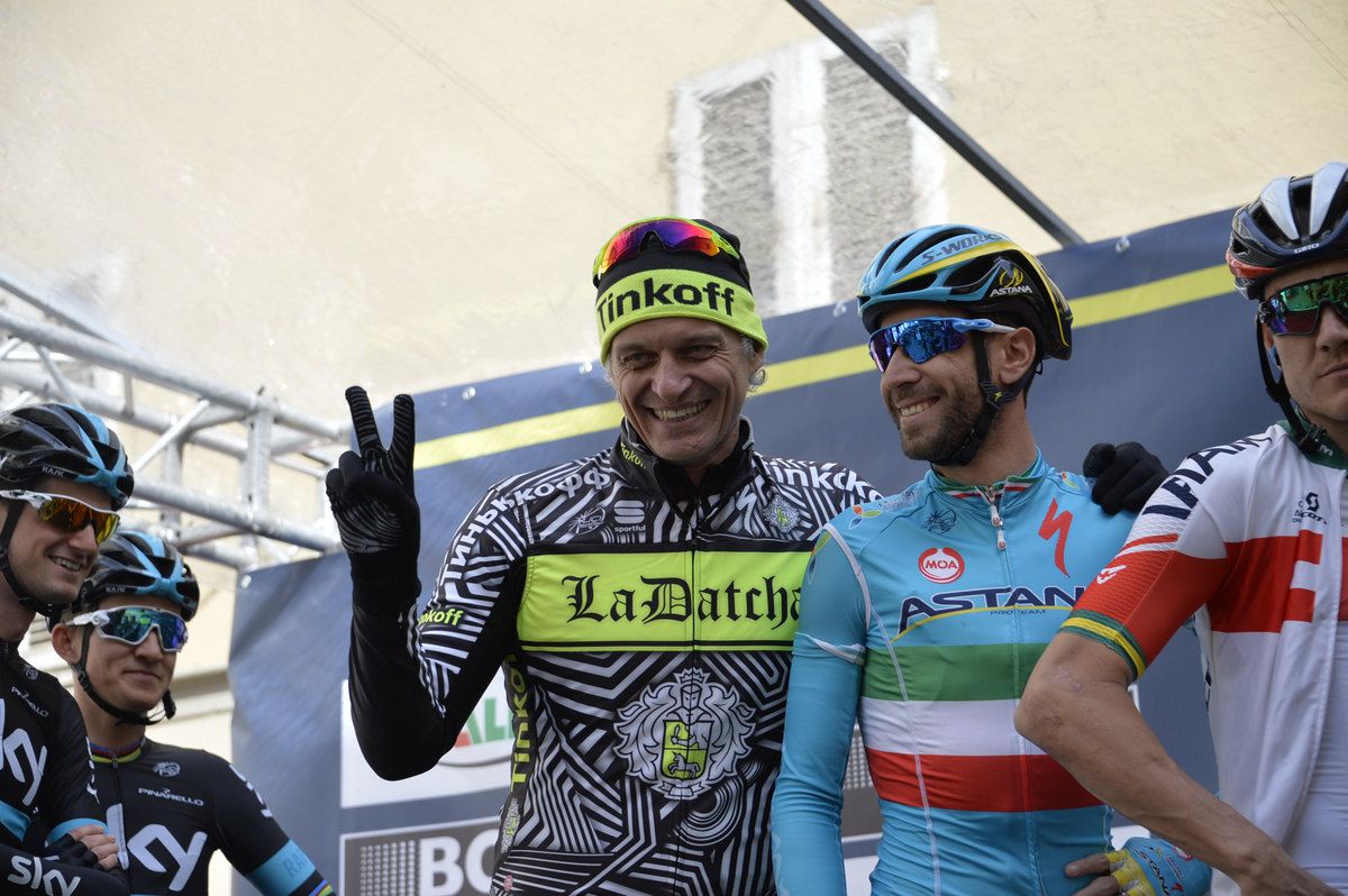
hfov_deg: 23.9
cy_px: 448
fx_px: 3180
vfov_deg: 16.0
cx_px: 674
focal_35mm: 85
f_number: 5
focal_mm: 85
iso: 320
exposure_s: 1/640
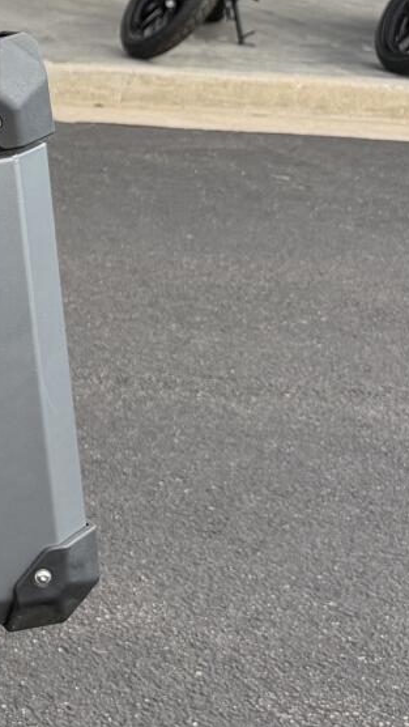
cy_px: 341
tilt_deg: -18.1
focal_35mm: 94
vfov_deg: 22.7
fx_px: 1811
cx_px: -631
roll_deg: -1.6
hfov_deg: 10.7
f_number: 1.78
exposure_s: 1/708
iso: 80
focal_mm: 6.76
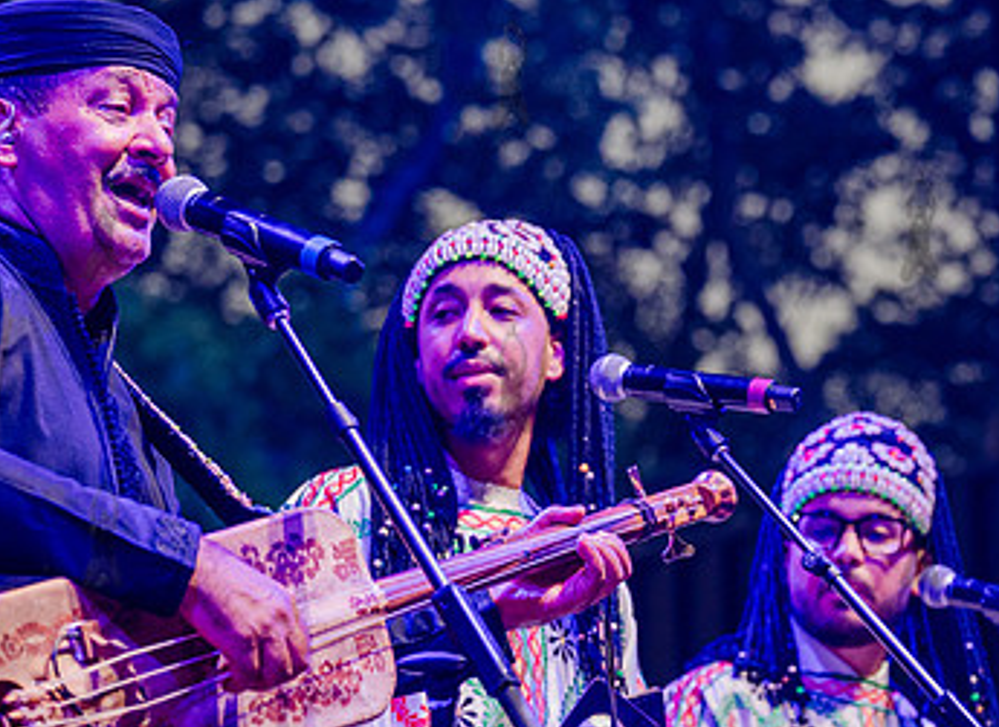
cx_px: 674
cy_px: 323
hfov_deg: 12.0
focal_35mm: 166
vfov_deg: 8.8
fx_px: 4740
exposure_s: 1/320
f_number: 3.5
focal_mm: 85
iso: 2000
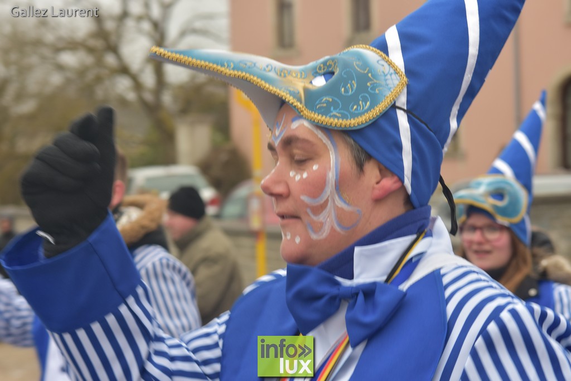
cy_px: 190
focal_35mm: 108
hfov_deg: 18.9
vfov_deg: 12.7
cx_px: 286
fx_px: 1713
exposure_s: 1/100
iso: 320
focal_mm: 72
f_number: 6.3
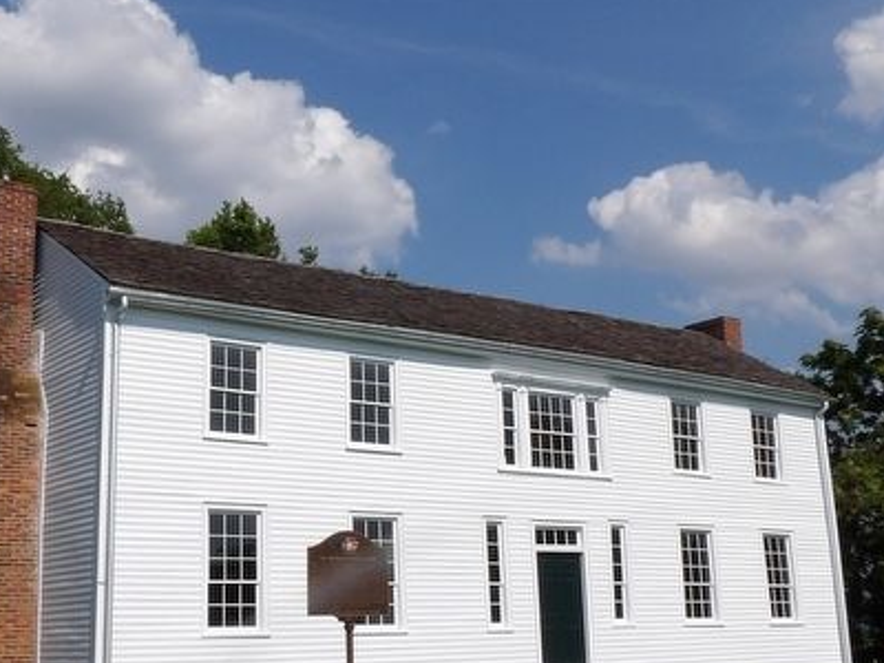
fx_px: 1226
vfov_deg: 30.2
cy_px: 365
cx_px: 356
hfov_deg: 39.5
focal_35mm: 48
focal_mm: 4.3
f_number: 7.4
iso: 100
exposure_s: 1/494
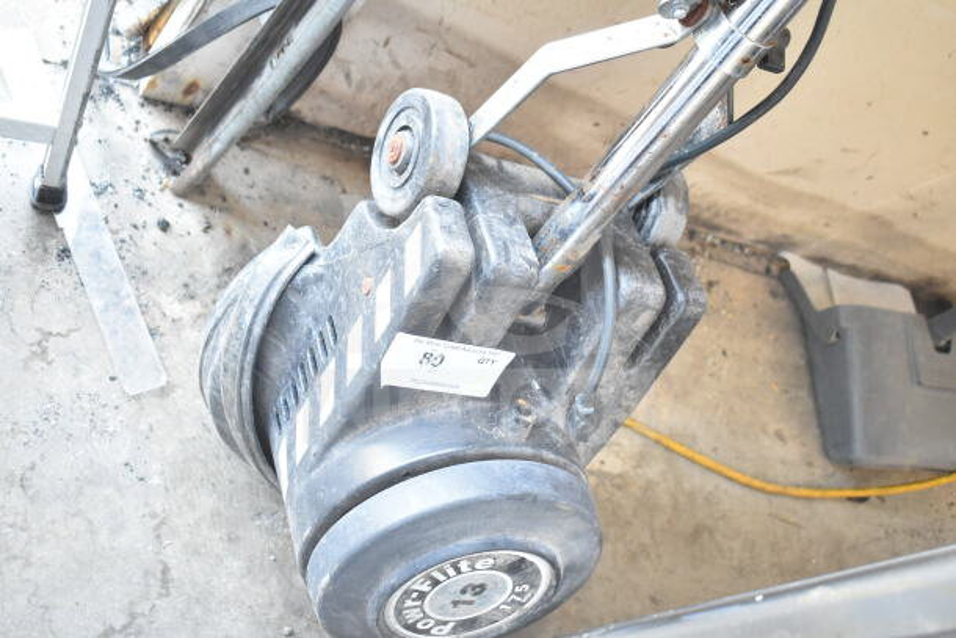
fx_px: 1275
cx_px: 478
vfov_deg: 28.1
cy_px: 319
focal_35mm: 48
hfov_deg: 41.1
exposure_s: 1/50
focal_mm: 32
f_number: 4.5
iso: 1600
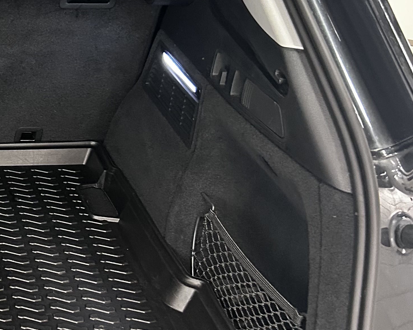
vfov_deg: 21.8
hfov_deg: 23.5
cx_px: -147
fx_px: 855
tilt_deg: -26.4
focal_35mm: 70
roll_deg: -0.2
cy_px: 172
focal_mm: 5.7
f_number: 1.5
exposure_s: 1/33
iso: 500
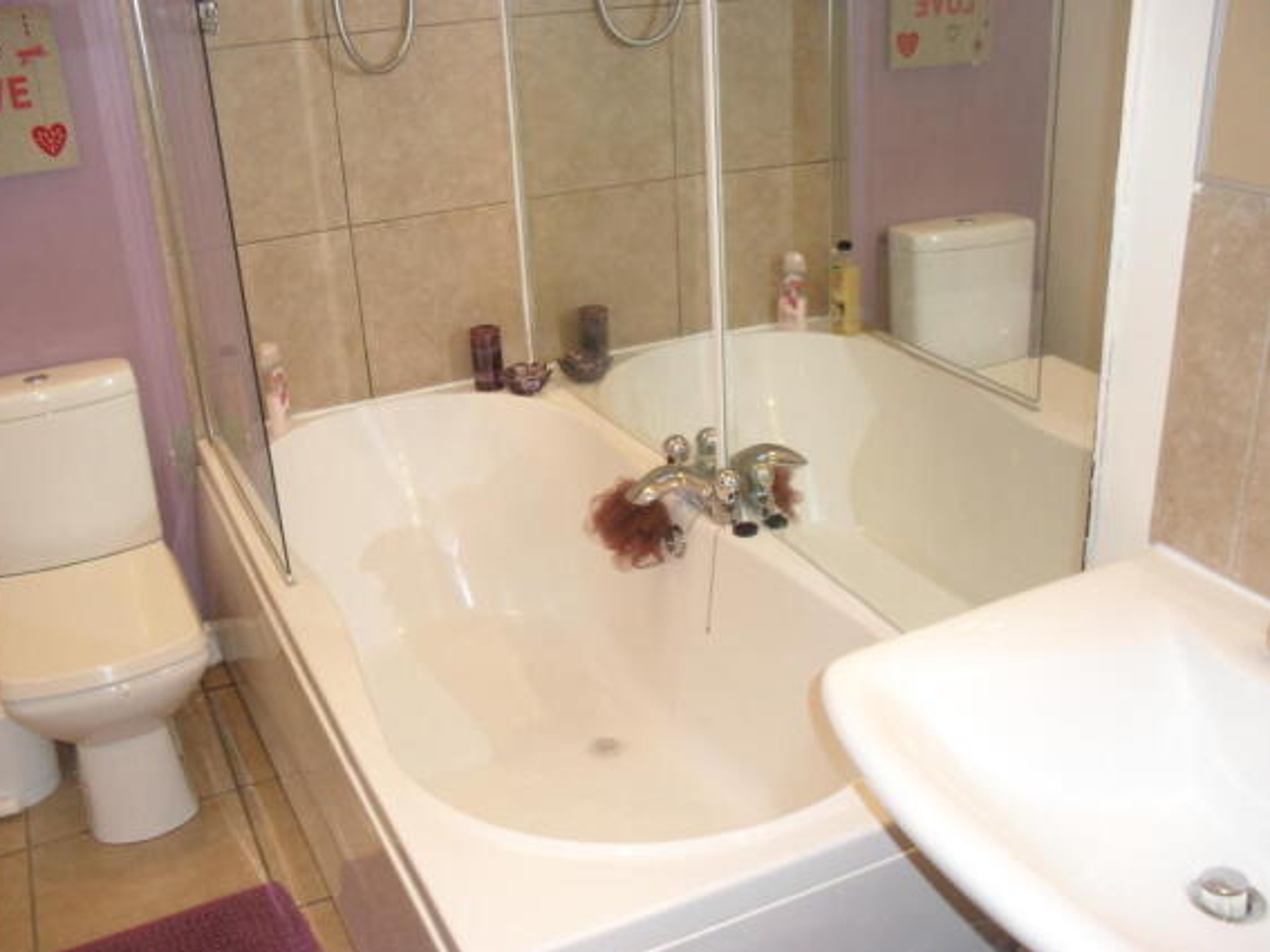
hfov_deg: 51.4
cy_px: 472
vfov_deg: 39.6
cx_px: 622
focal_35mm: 36
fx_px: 1320
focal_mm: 6.3
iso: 200
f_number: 3.2
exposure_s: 1/45
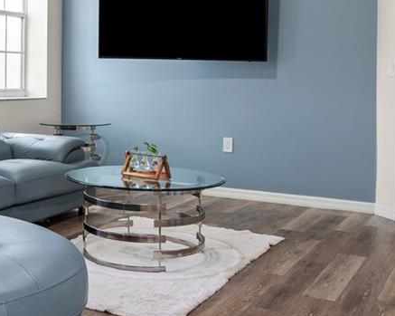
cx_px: 53
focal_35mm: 55
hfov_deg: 32.7
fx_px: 643
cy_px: 70
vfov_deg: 27.1
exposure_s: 2
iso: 100
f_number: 8
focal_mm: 16
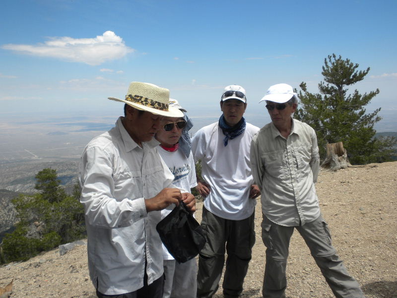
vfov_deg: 38.7
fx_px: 424
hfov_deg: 50.1
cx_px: 198
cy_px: 149
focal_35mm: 37
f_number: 10
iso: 64
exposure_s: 1/122
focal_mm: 6.6
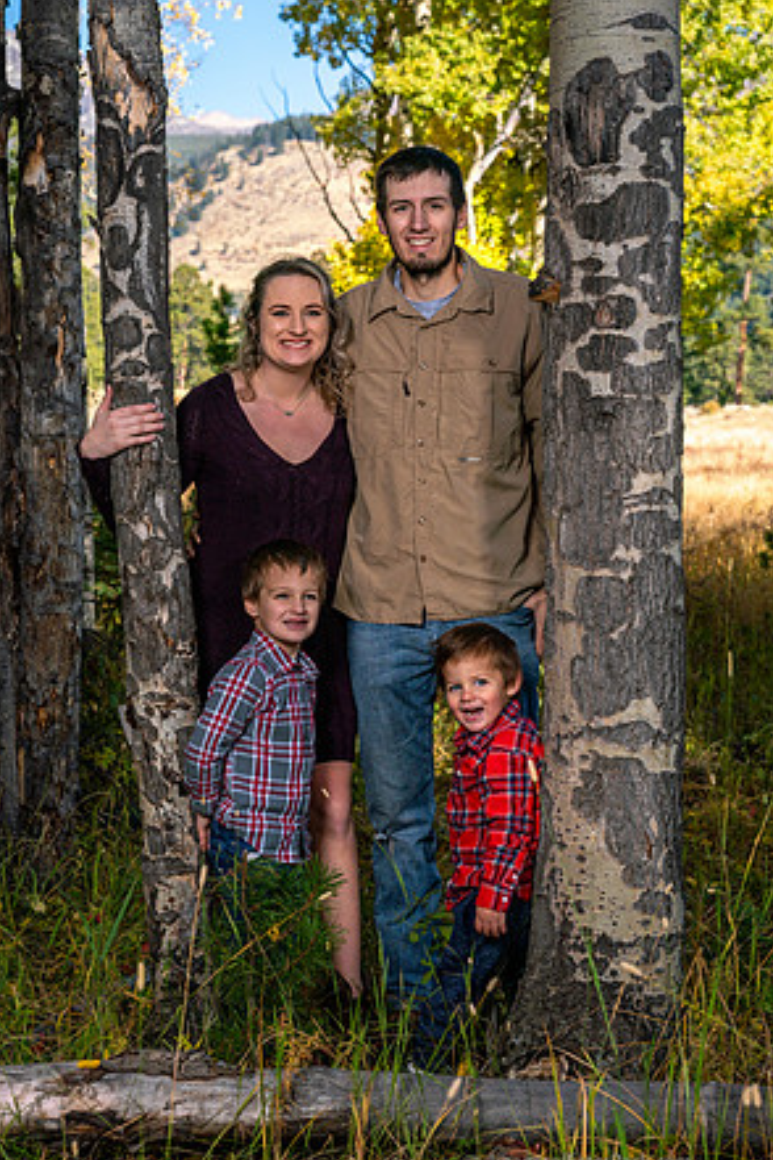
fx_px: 1642
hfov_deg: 26.5
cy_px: 589
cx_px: 389
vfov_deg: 38.9
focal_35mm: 51
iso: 160
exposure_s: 1/1000
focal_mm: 50
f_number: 5
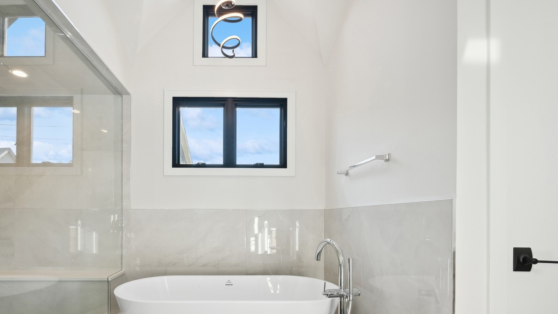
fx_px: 266
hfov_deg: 91.7
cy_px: 195
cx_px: 230
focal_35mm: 18
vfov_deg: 60.3
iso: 100
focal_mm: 14
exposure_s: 1/13
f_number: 10
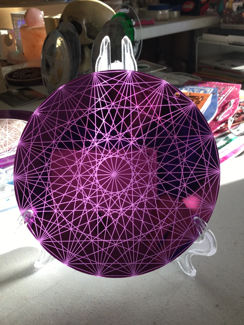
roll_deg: +2.2
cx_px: 122
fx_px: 291
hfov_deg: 45.4
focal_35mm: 31
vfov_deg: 58.4
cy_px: 162
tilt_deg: -31.4
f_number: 2.4
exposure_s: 1/60
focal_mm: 3.3
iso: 25
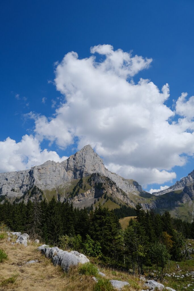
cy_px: 146
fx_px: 186
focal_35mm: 23
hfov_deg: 55.1
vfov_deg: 76.1
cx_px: 97
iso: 320
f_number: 6.4
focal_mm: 15
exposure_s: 1/1500
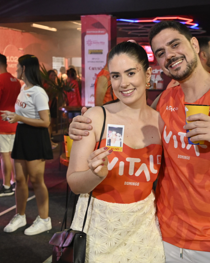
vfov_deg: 37.3
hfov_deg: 29.5
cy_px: 130
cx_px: 168
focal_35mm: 50
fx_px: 388
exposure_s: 1/125
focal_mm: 35
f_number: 5.6
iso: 2500
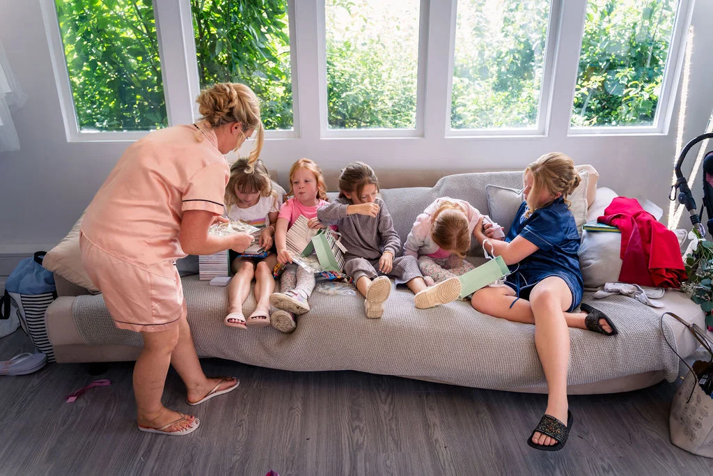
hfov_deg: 65.5
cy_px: 238
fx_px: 555
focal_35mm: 28
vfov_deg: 46.4
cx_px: 356
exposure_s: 1/250
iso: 500
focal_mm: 28
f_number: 2.8
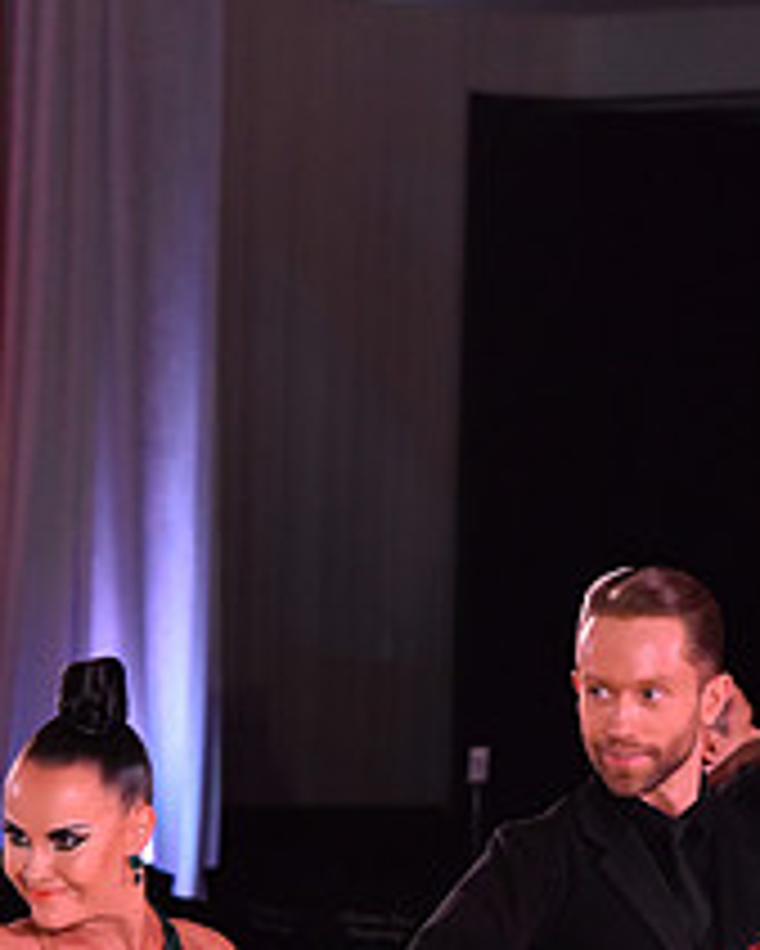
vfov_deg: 6.2
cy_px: 1189
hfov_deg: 5.0
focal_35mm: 309
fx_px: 8682
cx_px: 254
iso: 2500
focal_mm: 120
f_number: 7.1
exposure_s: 1/320
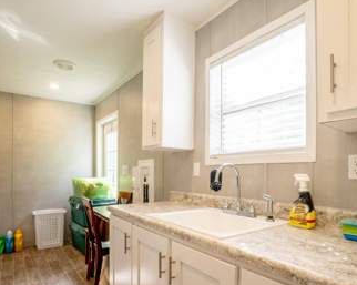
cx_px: 192
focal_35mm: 21
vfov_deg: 64.8
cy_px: 172
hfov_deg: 77.6
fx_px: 222
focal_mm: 10
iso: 100
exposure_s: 1/10
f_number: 8
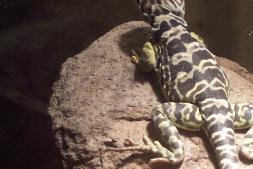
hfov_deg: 15.8
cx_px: 173
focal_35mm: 129
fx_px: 907
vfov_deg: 10.6
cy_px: 106
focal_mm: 10.8
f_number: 4
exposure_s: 1/45
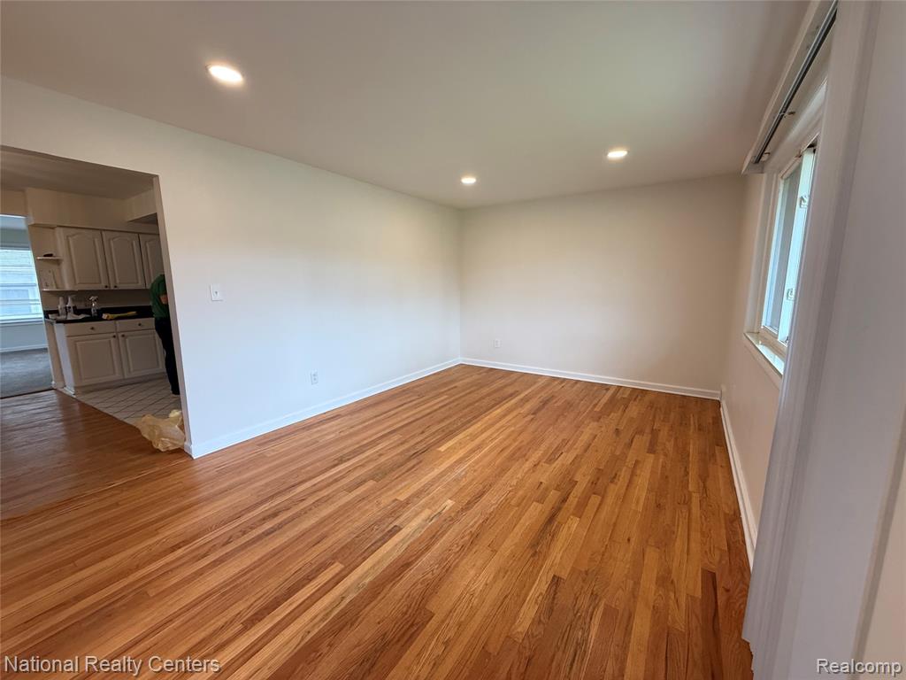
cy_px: 340
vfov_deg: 85.7
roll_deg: +0.2
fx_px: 366
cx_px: 453
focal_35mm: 14
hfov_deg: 102.1
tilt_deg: -7.8
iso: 250
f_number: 2.2
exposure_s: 1/120
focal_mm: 2.22
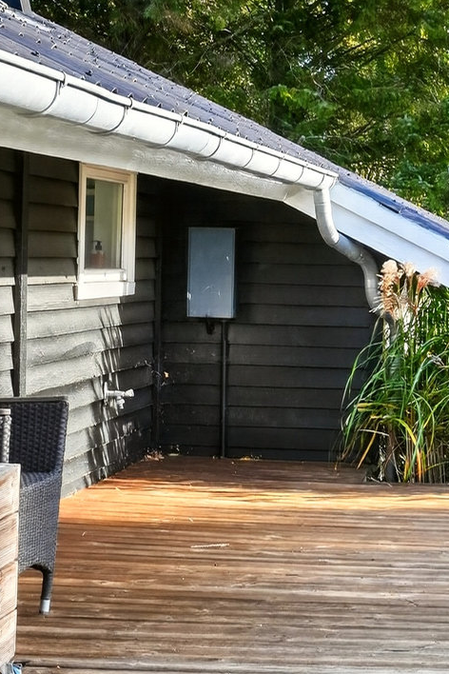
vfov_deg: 21.7
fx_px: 1758
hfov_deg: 13.9
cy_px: 371
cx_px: 601
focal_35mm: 94
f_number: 8
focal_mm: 26
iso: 400
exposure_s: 1/250
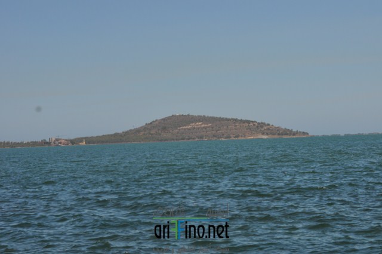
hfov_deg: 22.6
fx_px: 954
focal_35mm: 90
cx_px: 191
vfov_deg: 15.1
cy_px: 127
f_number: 7.1
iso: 200
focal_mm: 60
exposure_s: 1/800
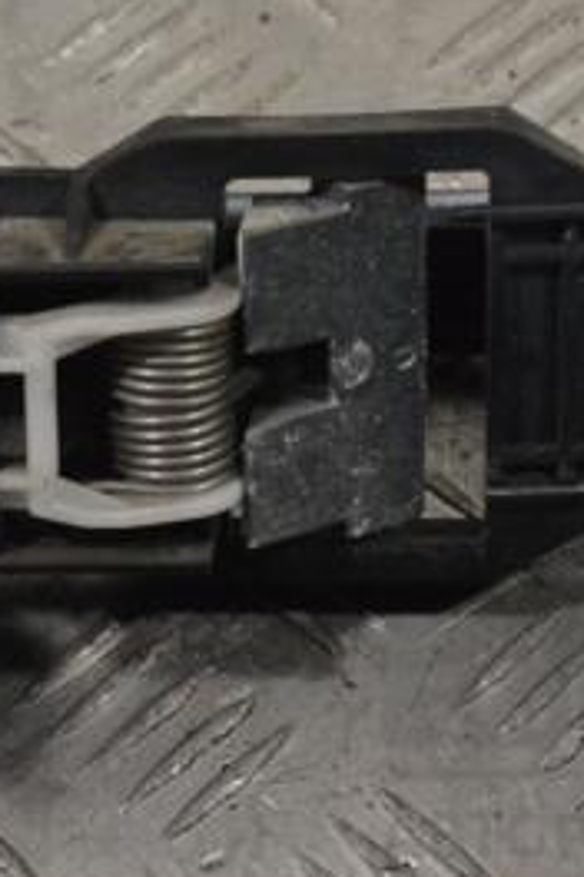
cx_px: 319
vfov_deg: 13.7
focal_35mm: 150
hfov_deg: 9.1
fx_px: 3650
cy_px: 256
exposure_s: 1/320
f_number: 9
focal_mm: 44
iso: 3200
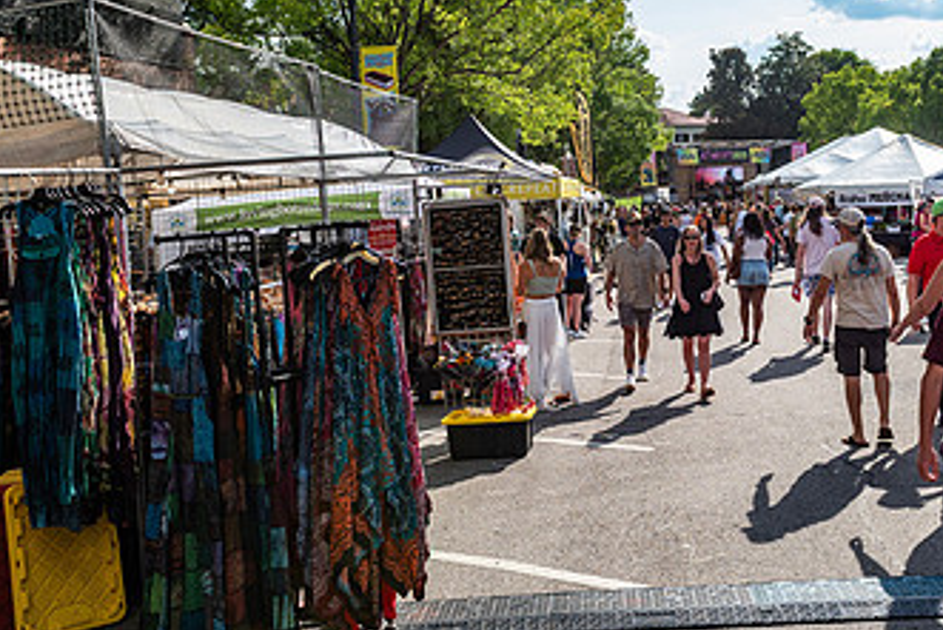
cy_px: 190
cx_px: 584
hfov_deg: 46.0
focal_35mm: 42
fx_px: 1101
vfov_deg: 31.6
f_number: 4.5
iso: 200
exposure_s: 1/1250
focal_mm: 24
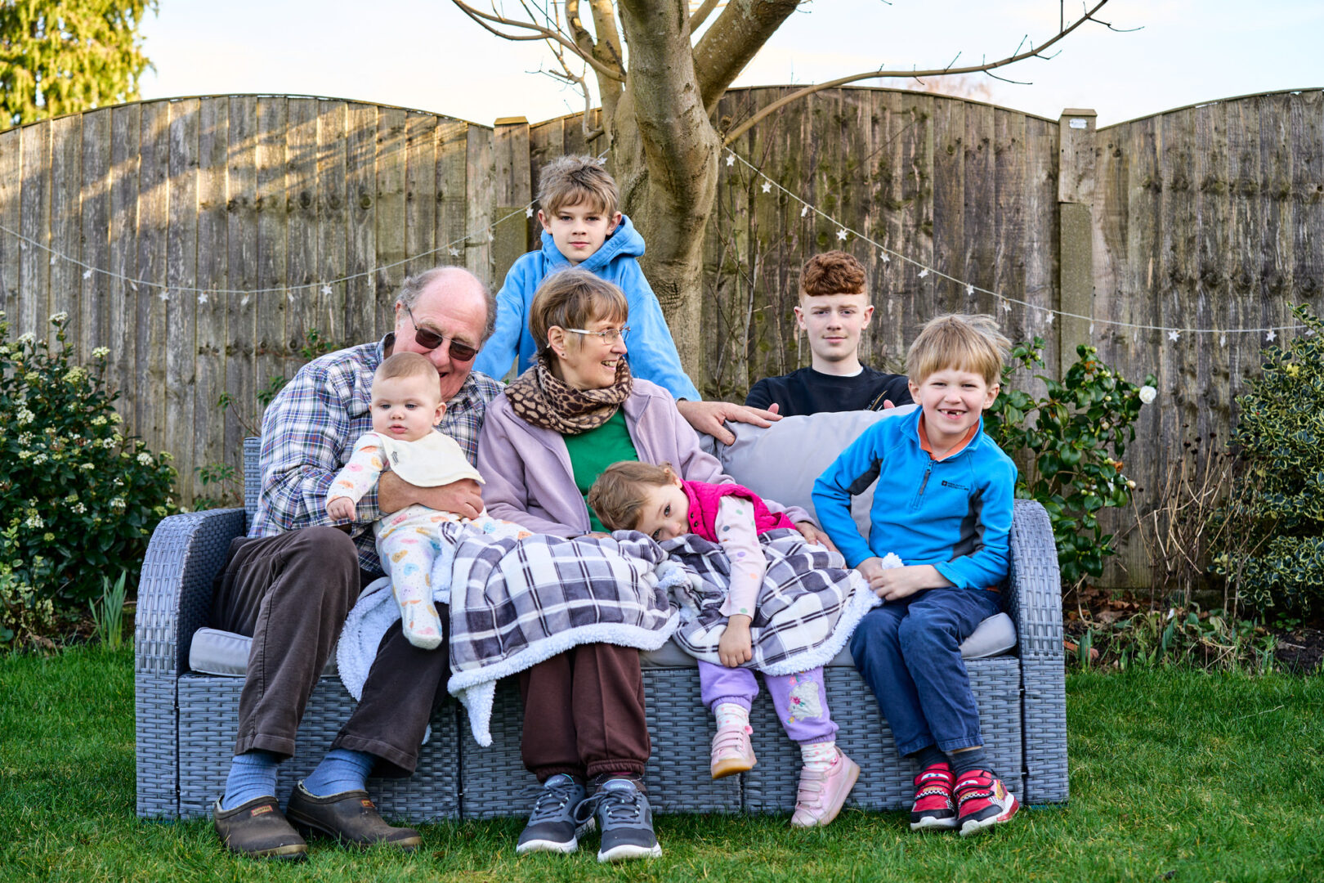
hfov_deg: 36.2
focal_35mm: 55
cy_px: 442
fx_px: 2023
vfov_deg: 24.6
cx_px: 662
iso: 160
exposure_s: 1/160
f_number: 5
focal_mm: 55
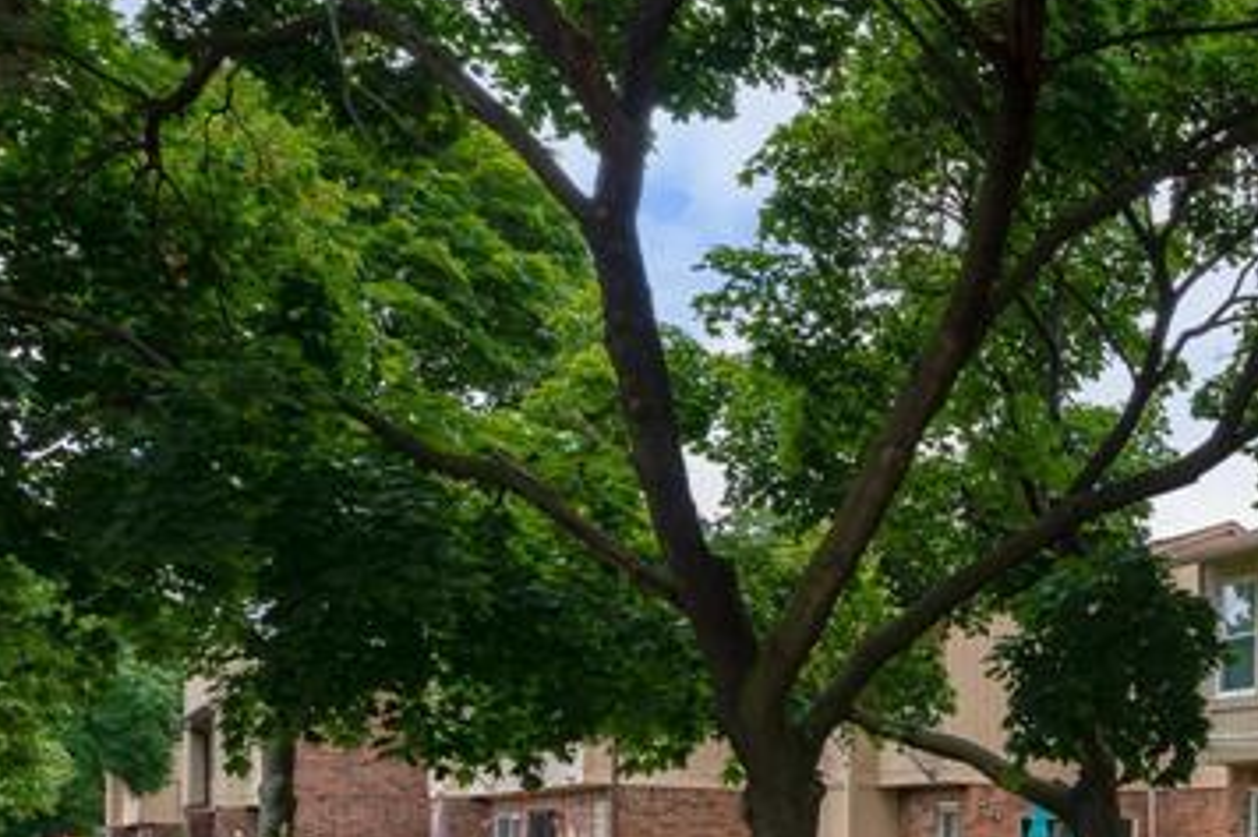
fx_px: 1607
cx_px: 1431
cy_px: 865
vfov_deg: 27.3
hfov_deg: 35.5
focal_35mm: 46
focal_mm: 16
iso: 250
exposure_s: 1/125
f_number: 7.1
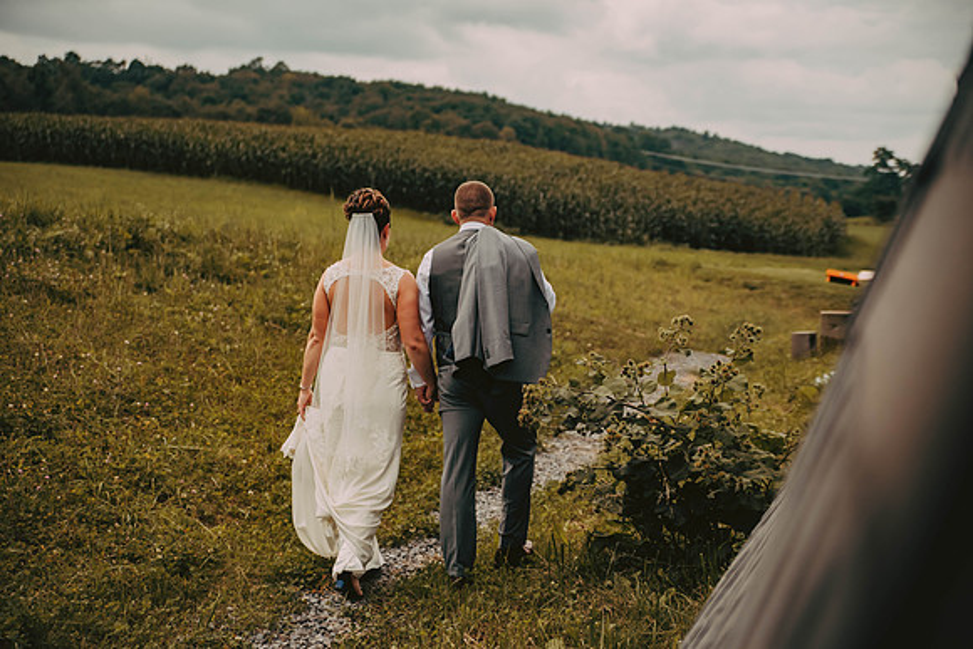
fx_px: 1676
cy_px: 324
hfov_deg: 32.4
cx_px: 486
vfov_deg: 21.9
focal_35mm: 62
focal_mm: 62
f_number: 2.8
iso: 640
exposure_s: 1/3200
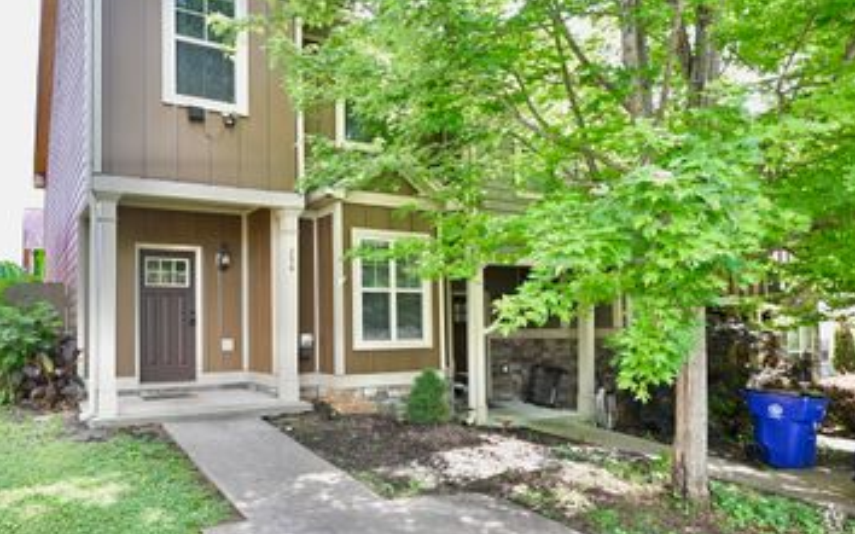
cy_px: 303
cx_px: 280
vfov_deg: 51.4
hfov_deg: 73.0
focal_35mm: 24
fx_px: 553
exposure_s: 1/15
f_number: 9
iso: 110
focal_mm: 16.5
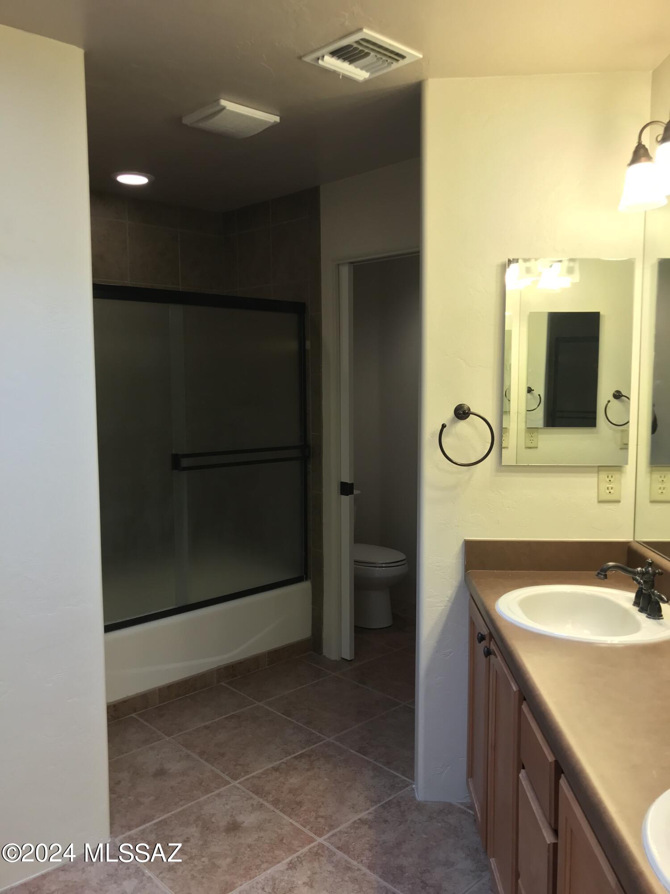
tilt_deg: -4.9
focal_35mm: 28
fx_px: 723
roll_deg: +0.6
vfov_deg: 63.4
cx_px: 335
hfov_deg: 49.7
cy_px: 447
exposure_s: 1/30
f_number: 1.8
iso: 40
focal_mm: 3.99
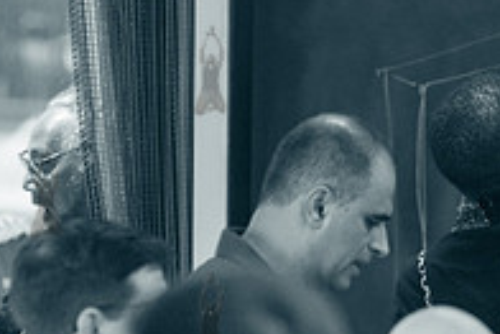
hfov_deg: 4.8
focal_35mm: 430
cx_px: 538
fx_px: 5976
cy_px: 192
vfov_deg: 3.2
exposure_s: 1/160
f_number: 3.5
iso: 6400
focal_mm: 145
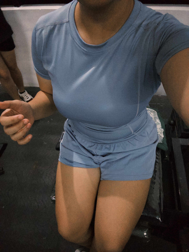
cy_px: 126
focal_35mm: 23
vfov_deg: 73.9
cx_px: 94
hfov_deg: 58.9
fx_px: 167
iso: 500
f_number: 1.9
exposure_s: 1/30
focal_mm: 2.69
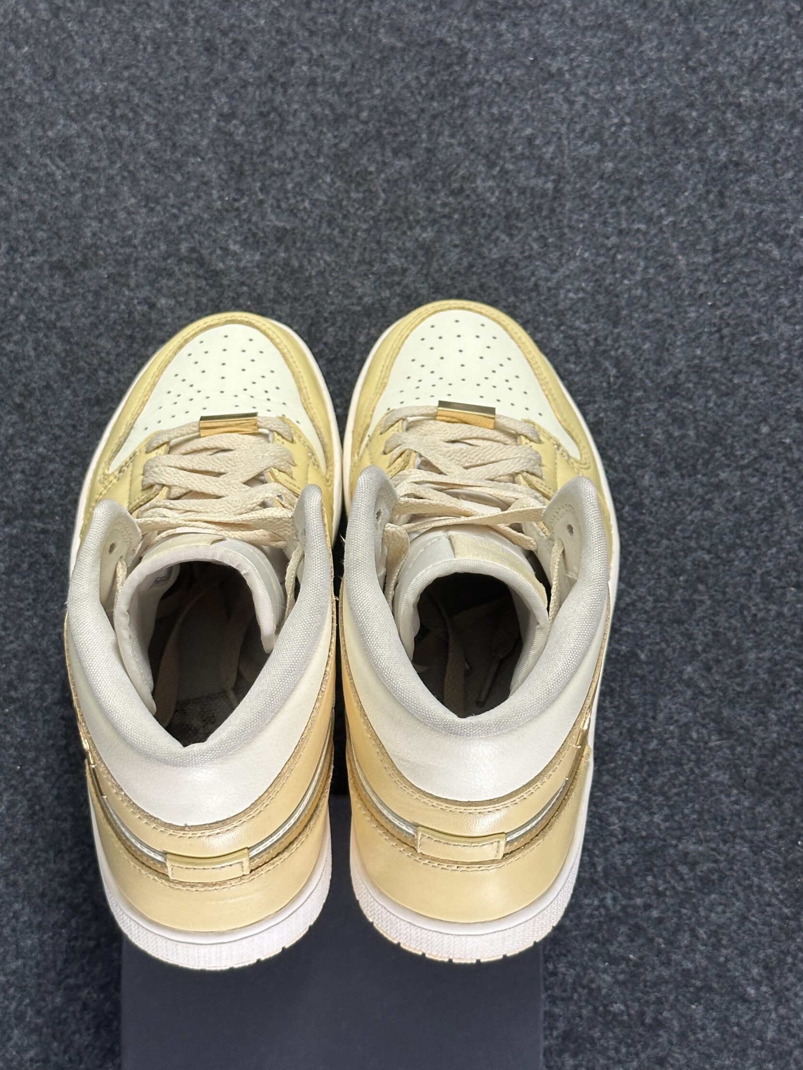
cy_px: 586
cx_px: 357
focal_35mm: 55
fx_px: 1701
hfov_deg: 26.5
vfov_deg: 34.9
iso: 200
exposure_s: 1/50
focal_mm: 6.86
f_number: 1.78
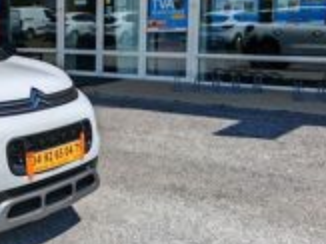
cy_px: 86
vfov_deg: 24.7
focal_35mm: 59
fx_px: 555
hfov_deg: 29.0
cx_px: -50
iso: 50
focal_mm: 1.82
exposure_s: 1/1500
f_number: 2
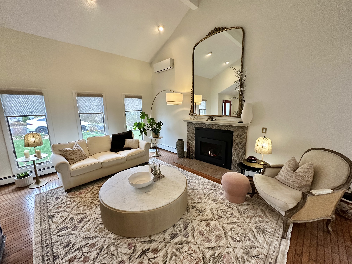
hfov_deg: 102.1
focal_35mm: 14
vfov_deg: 85.7
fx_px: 142
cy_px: 132
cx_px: 176
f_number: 2.2
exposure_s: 1/120
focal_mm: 2.22
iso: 250
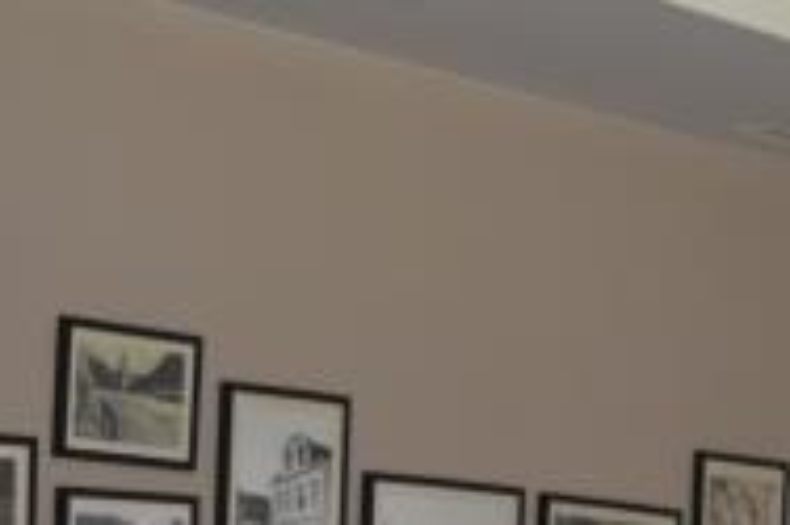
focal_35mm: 147
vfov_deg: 9.1
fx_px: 3223
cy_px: 762
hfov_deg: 12.8
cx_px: 1399
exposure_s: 1/60
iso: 400
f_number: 3.5
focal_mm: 18
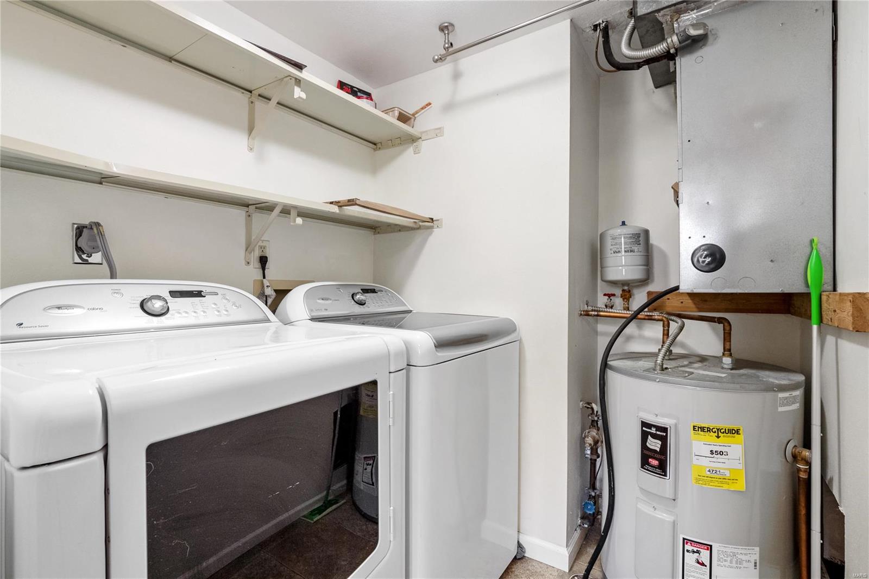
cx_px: 434
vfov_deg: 73.7
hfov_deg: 96.7
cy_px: 290
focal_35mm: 16
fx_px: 386
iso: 400
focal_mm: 8
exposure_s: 1/13
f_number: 6.3
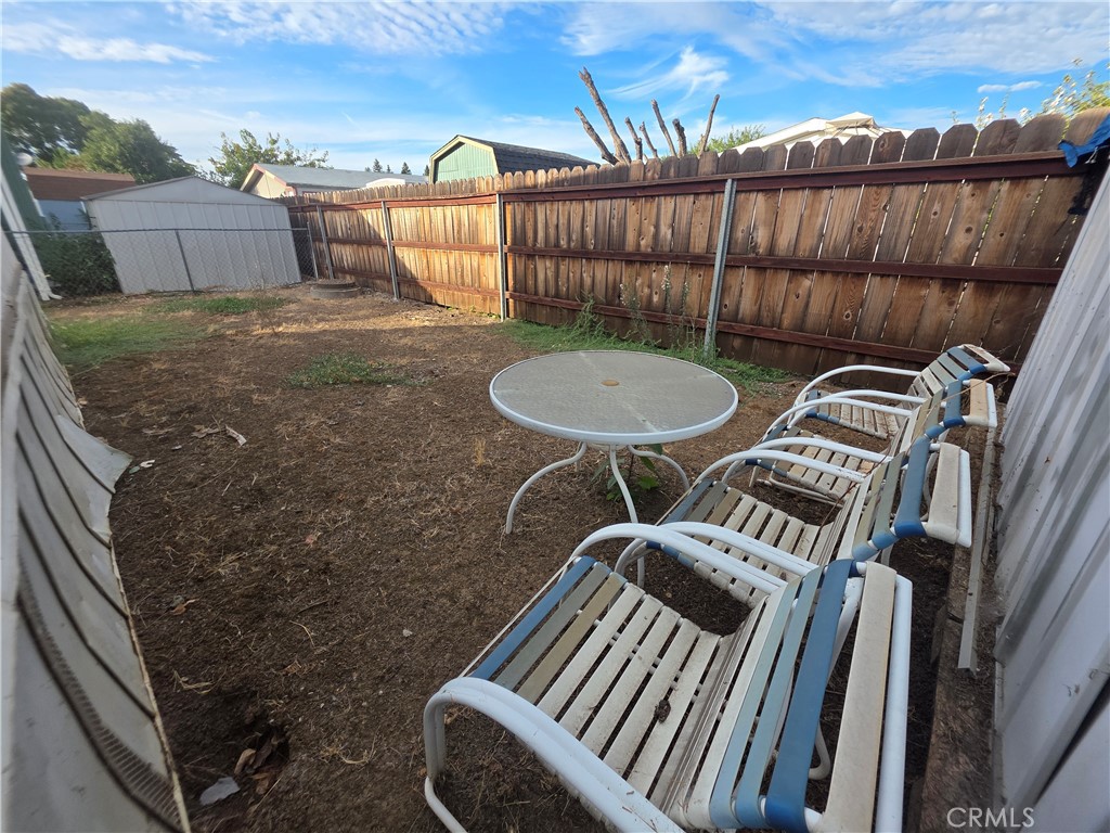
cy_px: 416
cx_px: 555
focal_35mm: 13
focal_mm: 2.2
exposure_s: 1/790
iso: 40
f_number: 1.9
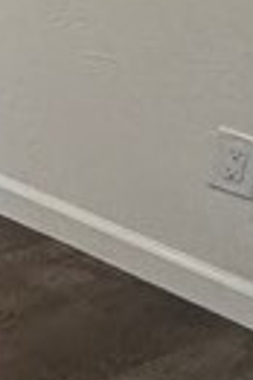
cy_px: -133
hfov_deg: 8.2
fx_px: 1205
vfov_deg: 16.8
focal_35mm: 114
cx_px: -698
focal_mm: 2.22
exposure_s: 1/60
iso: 400
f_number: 2.2
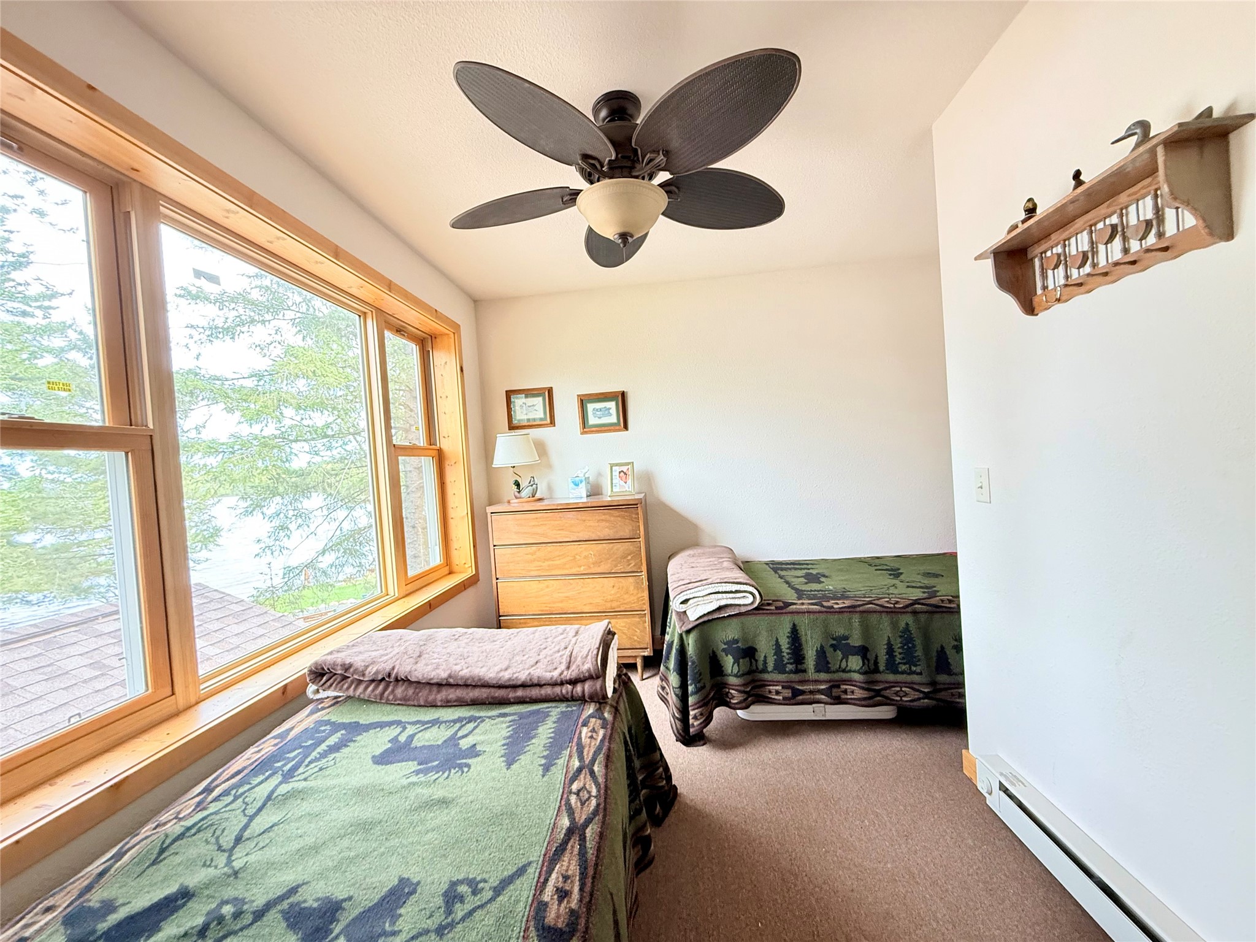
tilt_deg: -1.6
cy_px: 471
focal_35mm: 14
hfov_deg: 102.1
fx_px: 508
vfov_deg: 85.7
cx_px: 628
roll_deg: +3.8
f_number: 2.2
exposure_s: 1/60
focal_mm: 2.22
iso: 400
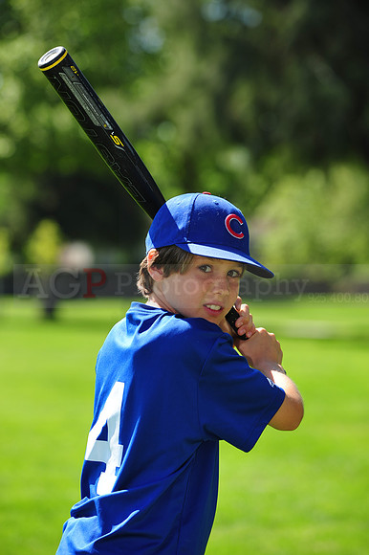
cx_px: 184
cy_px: 278
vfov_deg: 12.5
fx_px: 2540
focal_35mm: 165
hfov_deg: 8.3
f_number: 5.6
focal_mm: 165
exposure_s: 1/500
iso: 200
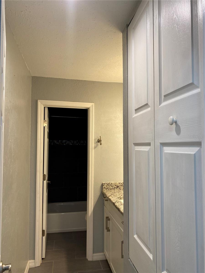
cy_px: 136
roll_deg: +0.0
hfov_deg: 53.1
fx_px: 205
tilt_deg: +3.5
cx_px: 102
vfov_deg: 67.3
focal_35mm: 26
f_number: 1.8
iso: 80
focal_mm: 4.25
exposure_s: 1/60
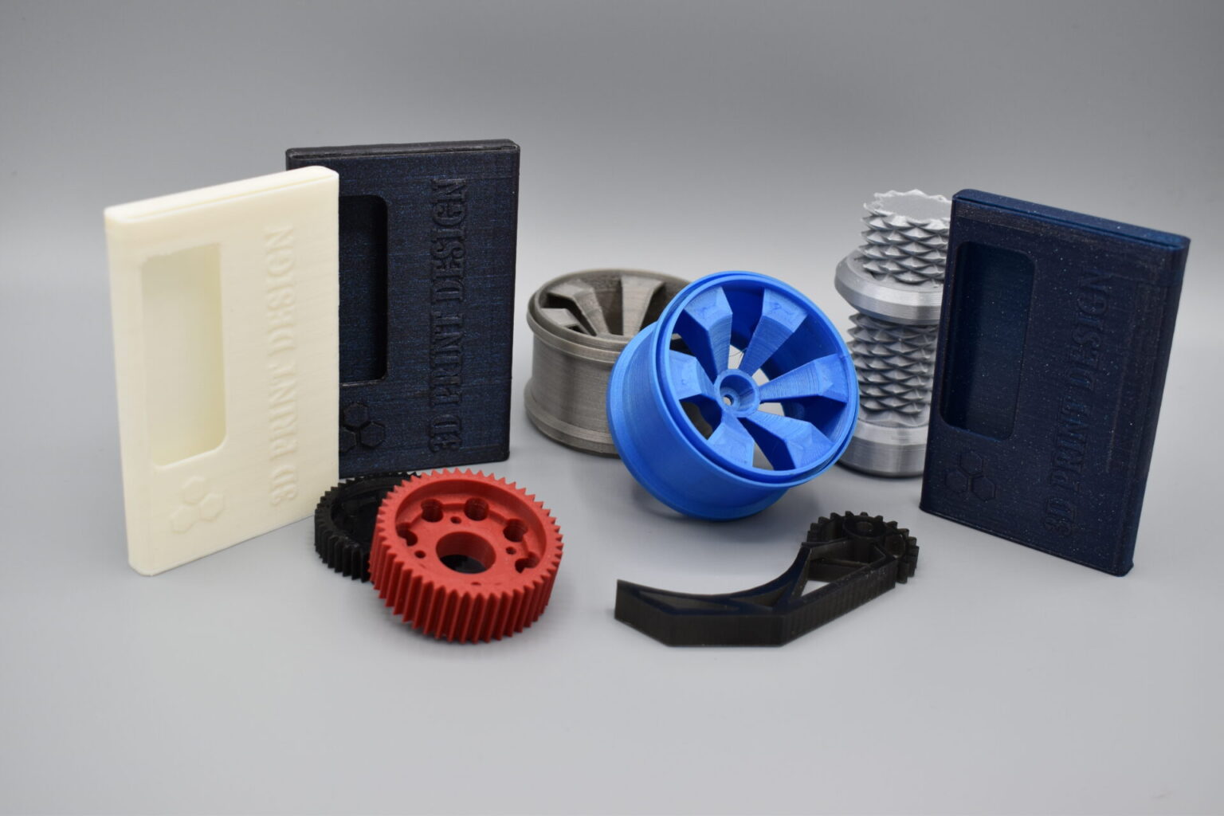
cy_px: 408
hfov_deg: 42.3
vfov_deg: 28.9
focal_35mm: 46
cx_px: 612
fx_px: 1581
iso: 280
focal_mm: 31
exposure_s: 1/125
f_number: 5.6
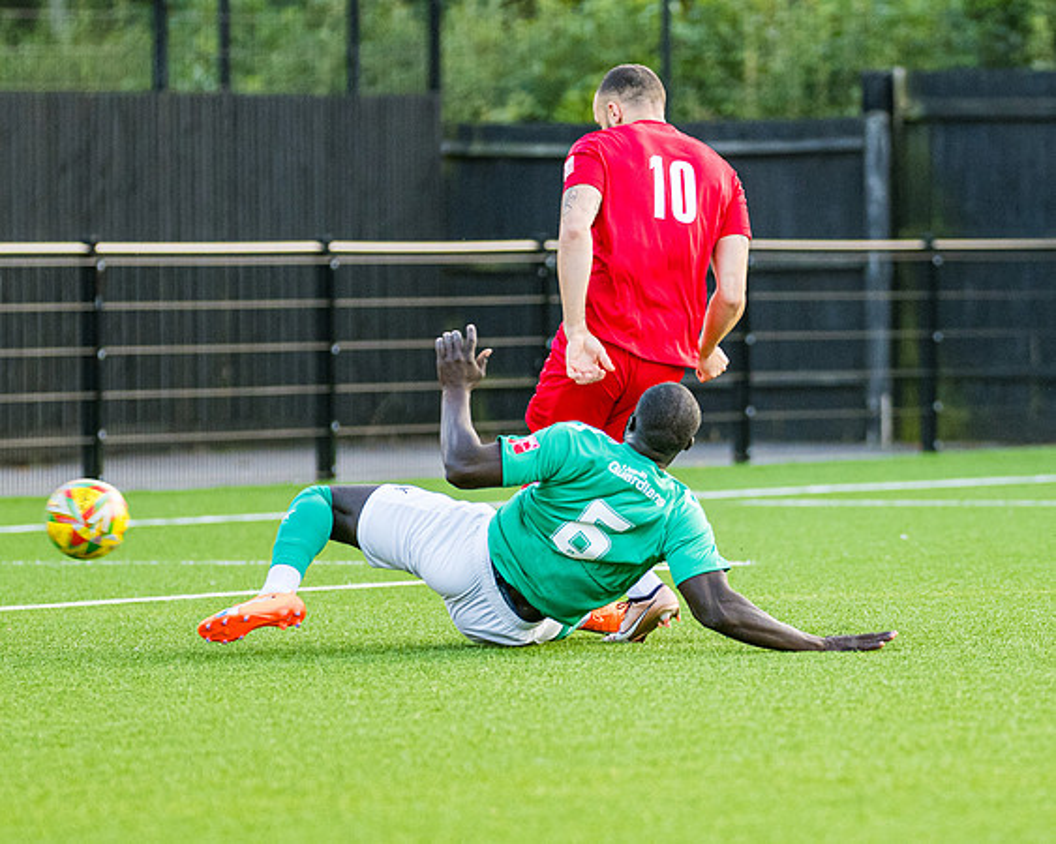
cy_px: 394
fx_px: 13540
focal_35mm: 433
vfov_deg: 3.6
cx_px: 811
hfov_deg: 4.5
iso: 1250
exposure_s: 1/800
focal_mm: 195
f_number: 2.8
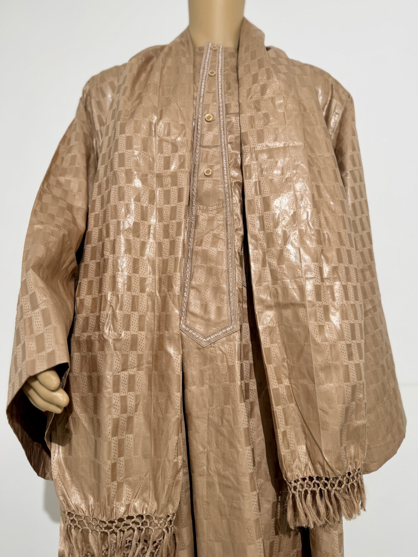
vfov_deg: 71.6
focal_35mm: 24
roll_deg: +0.6
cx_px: 209
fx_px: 386
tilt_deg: +4.0
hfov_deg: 56.8
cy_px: 278
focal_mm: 6.76
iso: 64
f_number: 1.78
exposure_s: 1/100
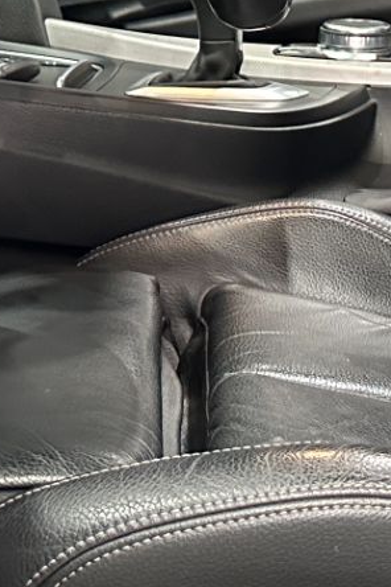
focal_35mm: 108
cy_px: -46
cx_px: 551
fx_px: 1759
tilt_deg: -5.2
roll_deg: -1.5
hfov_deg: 12.2
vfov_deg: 18.3
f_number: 1.78
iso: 800
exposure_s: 1/60
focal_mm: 6.86
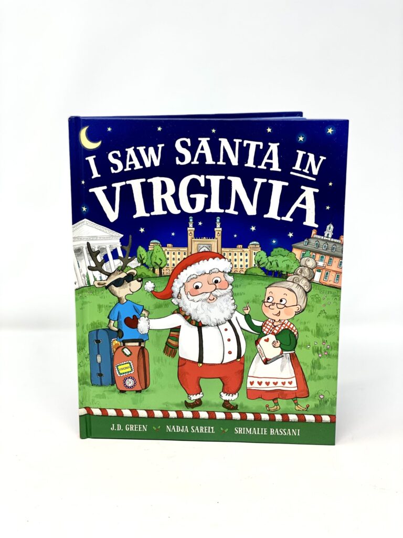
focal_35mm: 52
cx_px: 202
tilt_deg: -13.3
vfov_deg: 36.8
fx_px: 807
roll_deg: -0.3
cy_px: 269
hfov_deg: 28.0
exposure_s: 1/120
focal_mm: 6
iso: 50
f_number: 2
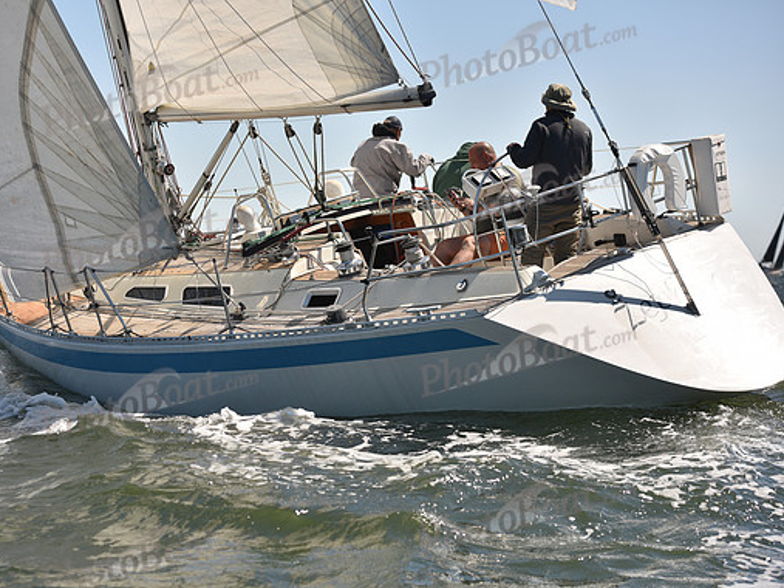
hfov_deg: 25.3
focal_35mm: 77
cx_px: 340
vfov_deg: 19.1
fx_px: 1744
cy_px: 298
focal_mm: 70
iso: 250
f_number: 4
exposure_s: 1/1250
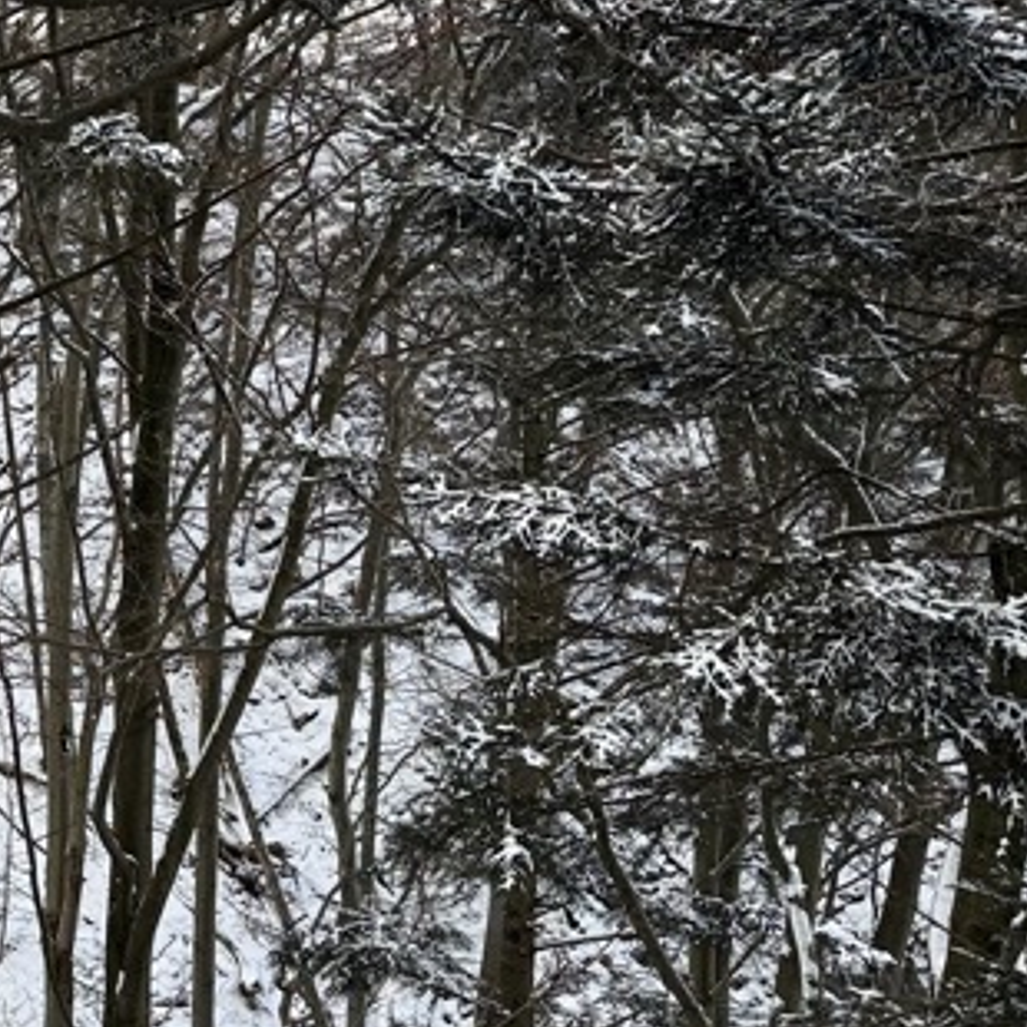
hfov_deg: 22.6
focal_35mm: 70
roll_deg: -0.4
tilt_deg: -2.5
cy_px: 136
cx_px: -219
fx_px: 2350
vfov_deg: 24.1
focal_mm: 6.76
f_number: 1.78
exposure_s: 1/788
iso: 100
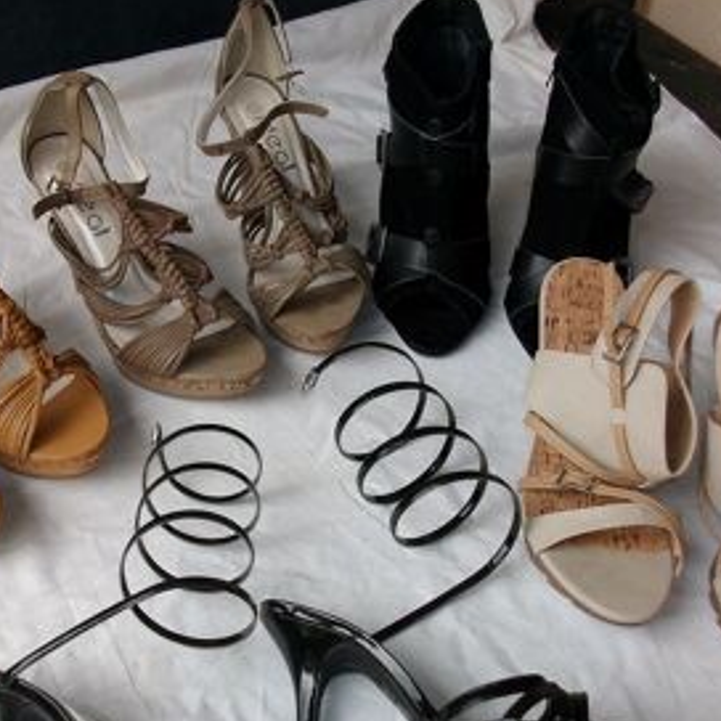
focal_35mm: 50
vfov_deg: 33.8
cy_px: 464
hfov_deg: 34.0
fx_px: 1178
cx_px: 310
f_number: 2.9
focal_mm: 5.7
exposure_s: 1/148
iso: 80
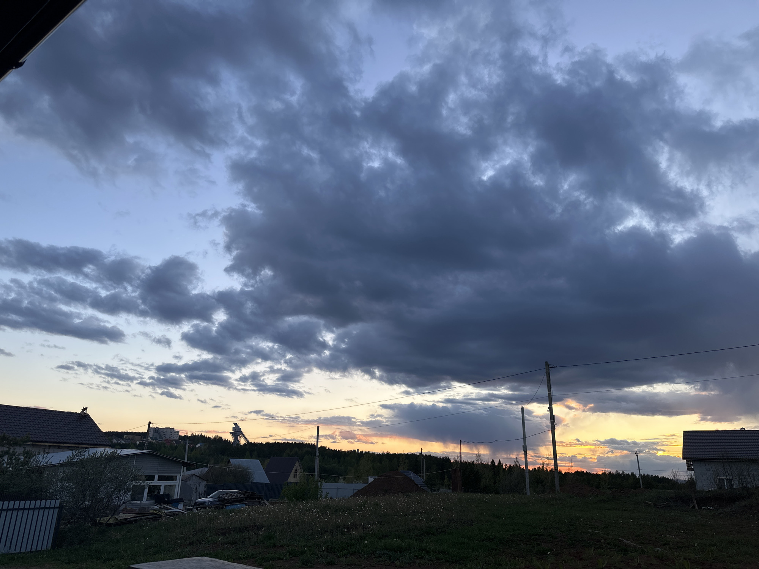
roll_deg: -1.2
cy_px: 284
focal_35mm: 24
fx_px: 526
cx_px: 380
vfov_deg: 56.8
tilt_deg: +18.1
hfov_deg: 71.6
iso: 80
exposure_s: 1/361
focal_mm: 6.86
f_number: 1.78
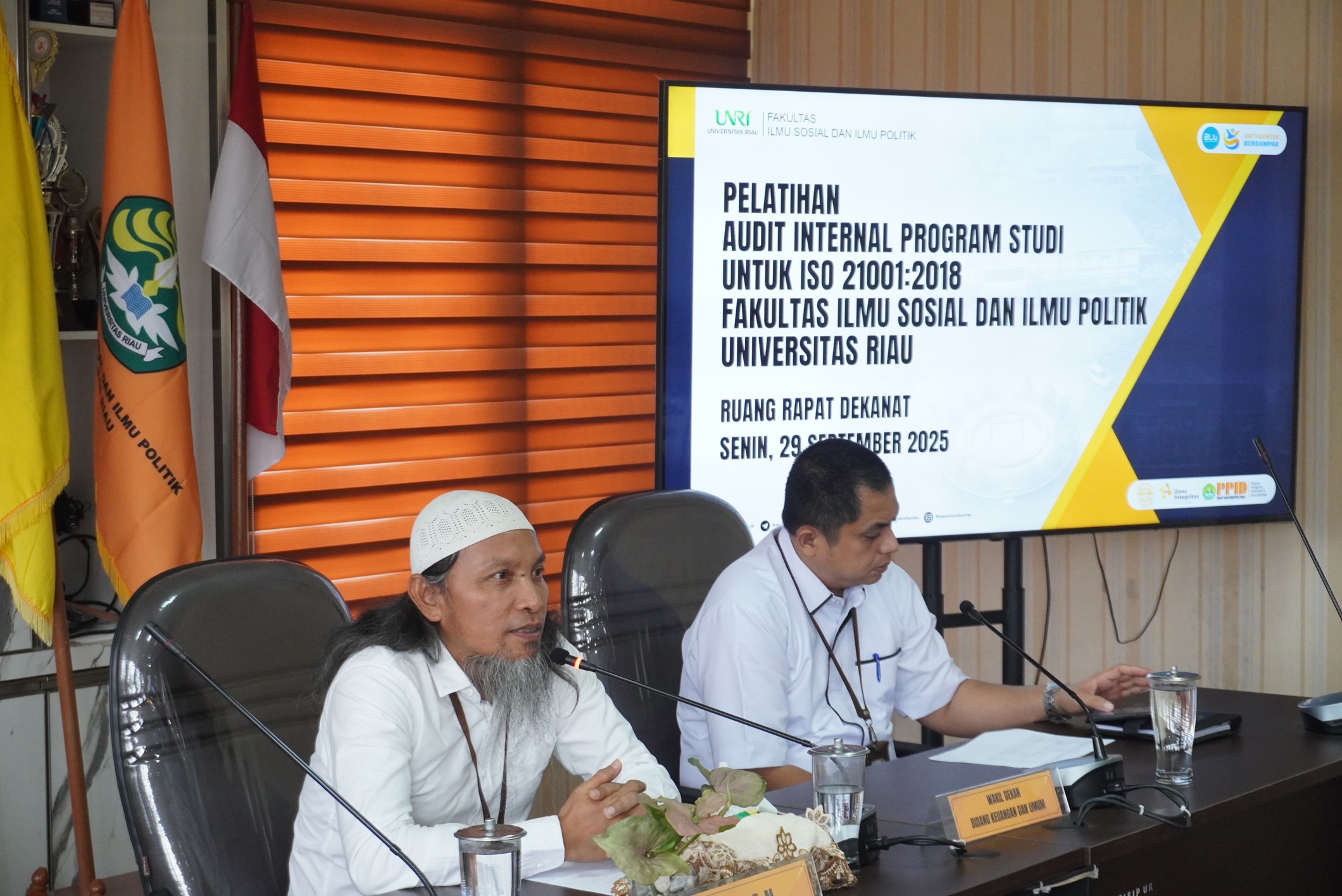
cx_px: 671
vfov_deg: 21.6
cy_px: 448
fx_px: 2350
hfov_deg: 31.9
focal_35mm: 63
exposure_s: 1/80
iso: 2500
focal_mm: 42
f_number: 5.6
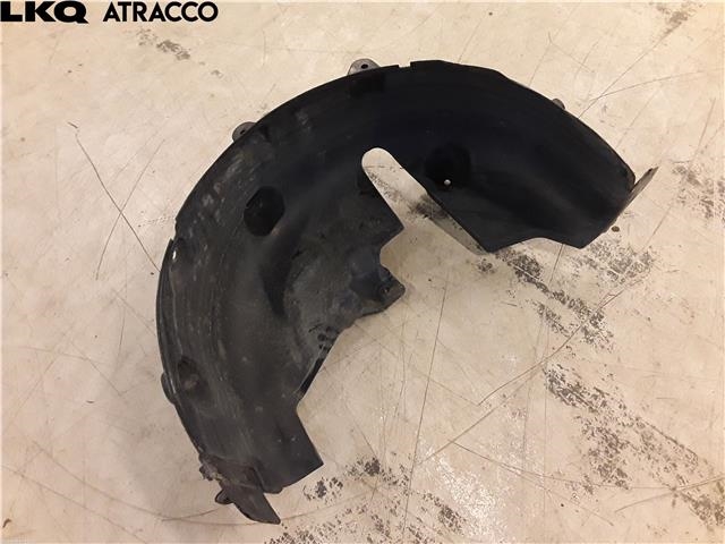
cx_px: 362
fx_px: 586
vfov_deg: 49.7
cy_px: 272
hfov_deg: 63.4
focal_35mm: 28
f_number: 1.9
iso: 200
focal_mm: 2.91
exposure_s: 1/50
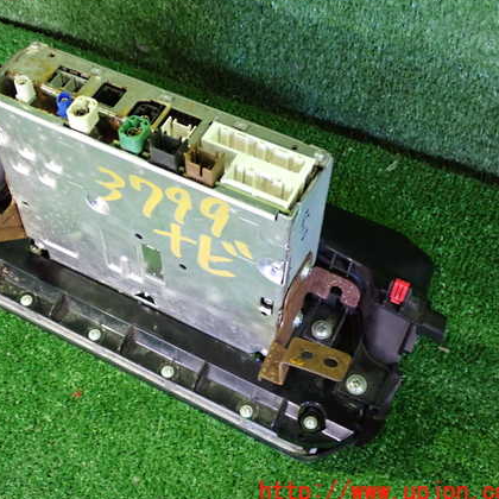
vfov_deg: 35.4
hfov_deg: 35.1
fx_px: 783
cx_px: 171
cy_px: 240
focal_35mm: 48
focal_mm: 6.83
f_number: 2.7
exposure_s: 1/25
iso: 800
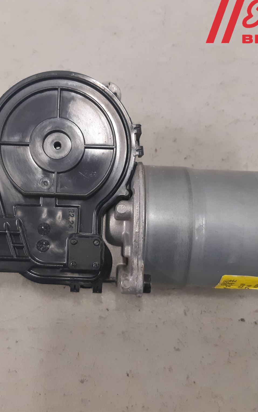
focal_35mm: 37
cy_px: 205
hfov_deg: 34.2
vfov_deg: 52.8
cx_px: 95
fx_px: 416
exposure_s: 1/50
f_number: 1.7
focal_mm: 3.93
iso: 200
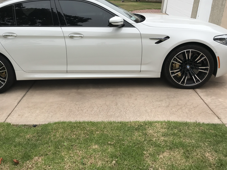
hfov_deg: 47.3
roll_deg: -4.5
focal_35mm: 39
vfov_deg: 36.6
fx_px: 256
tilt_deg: -18.3
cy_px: 61
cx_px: 82
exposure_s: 1/346
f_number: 1.8
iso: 20
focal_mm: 3.99
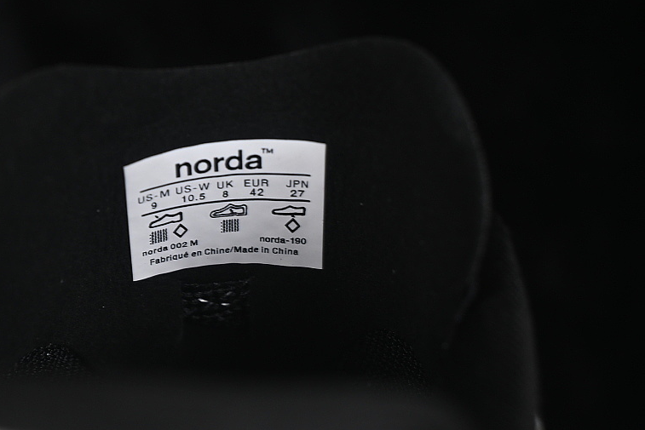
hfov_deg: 19.0
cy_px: 220
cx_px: 226
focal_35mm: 107
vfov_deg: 12.8
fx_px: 1917
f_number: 7.1
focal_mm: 50
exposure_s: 1/80
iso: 160
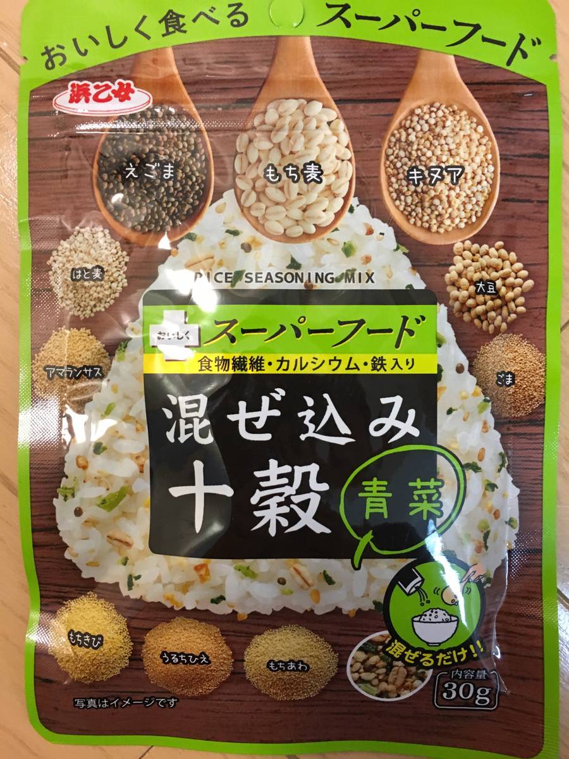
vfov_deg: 61.7
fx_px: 636
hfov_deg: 48.2
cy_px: 380
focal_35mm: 29
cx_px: 284
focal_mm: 4.15
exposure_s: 1/30
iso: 160
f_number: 2.2
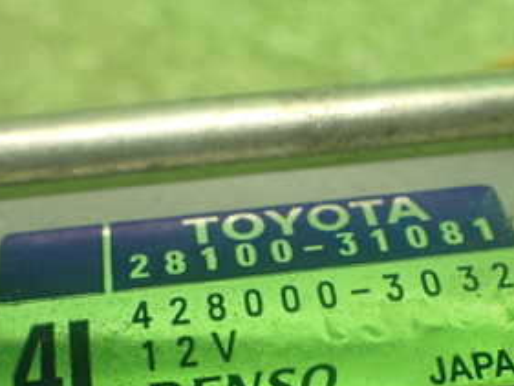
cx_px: 256
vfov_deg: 22.4
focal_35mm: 64
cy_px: 349
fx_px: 951
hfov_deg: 30.3
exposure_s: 1/50
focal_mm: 5.4
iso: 800
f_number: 2.3
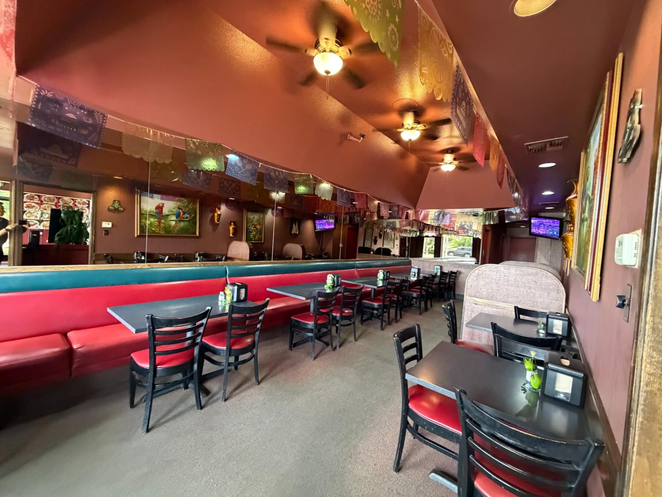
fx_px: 268
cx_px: 331
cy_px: 248
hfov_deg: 102.1
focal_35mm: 14
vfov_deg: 85.7
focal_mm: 2.22
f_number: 2.2
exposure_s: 1/60
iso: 800
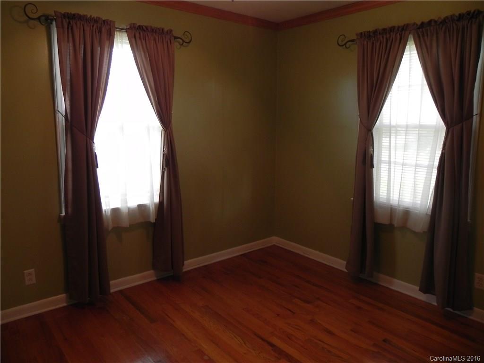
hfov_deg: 67.3
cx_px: 242
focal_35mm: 26
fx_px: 364
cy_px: 182
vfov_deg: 53.1
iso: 160
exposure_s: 1/35
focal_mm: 4.6
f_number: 2.8
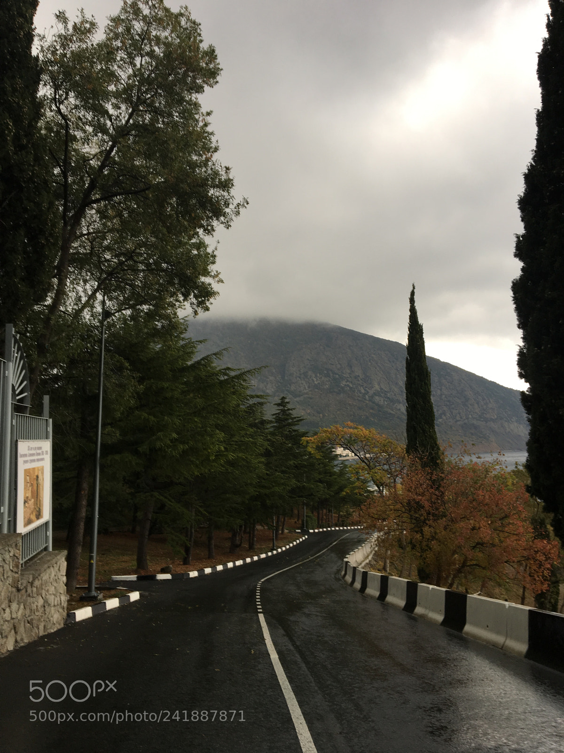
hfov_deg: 48.2
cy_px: 376
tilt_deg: +6.9
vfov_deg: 61.7
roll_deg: +1.3
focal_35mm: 29
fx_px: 630
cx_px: 282
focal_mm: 4.15
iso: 25
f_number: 2.2
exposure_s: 1/100
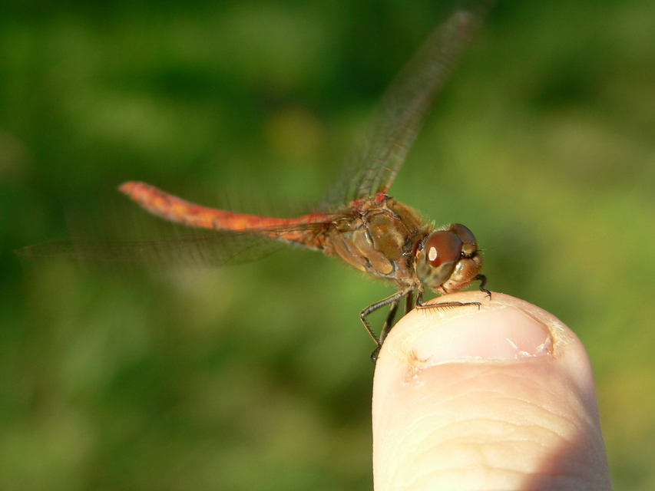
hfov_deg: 19.1
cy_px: 246
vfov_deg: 14.4
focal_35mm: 103
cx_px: 328
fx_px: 1949
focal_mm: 17.1
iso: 80
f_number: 4
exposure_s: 1/400
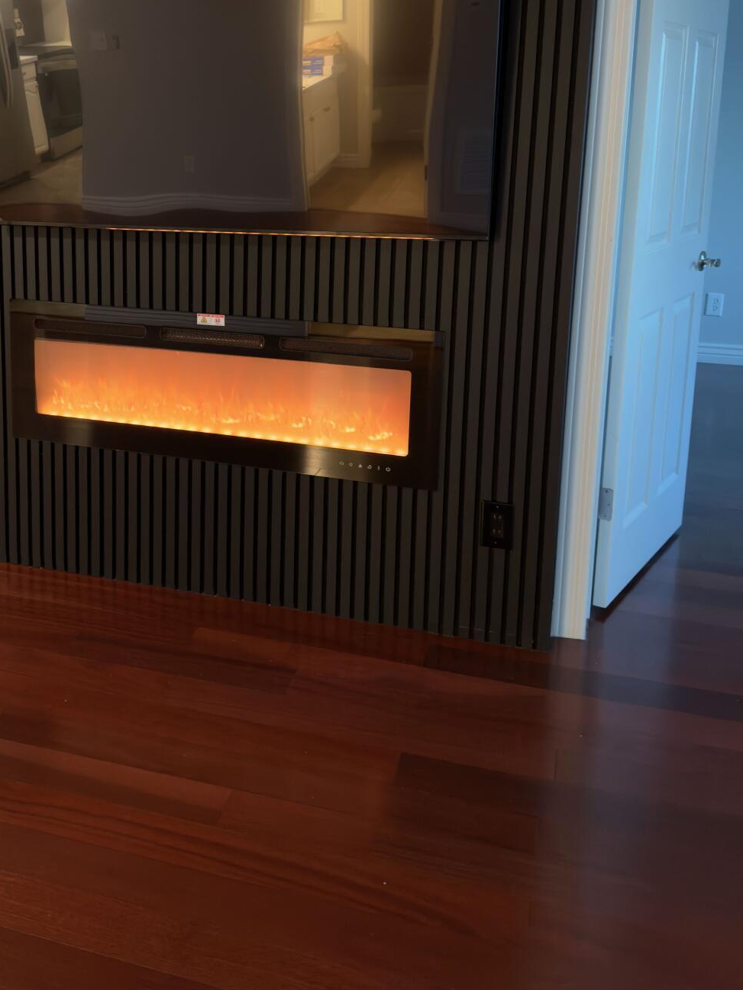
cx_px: 196
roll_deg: -0.7
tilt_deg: -10.9
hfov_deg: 37.8
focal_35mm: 37
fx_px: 1059
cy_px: 316
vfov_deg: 49.1
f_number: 1.78
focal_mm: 6.76
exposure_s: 1/24
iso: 640
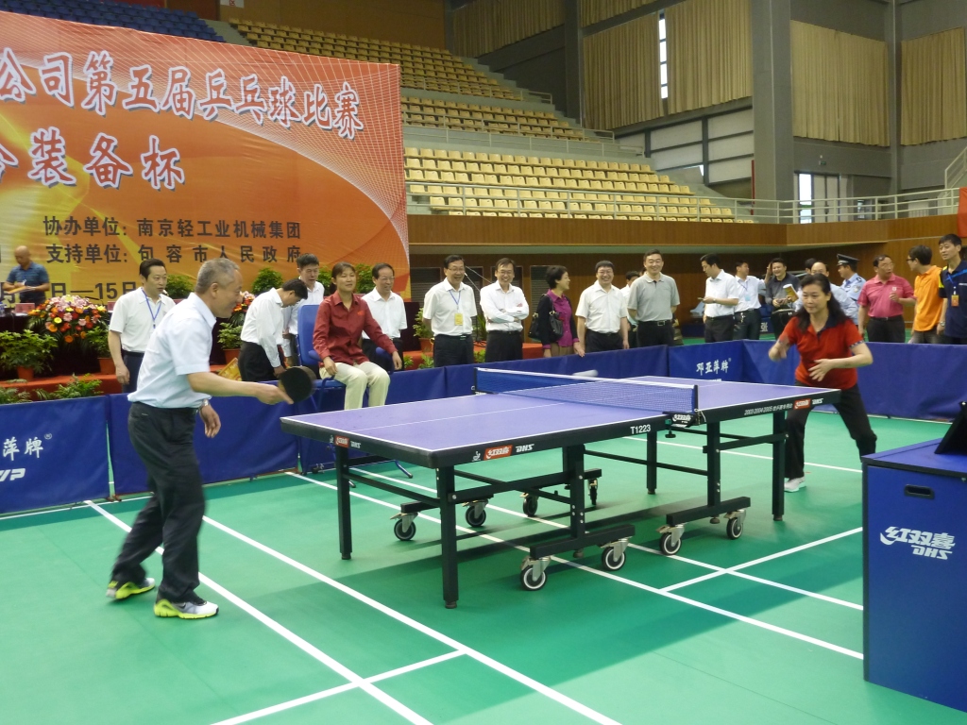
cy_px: 362
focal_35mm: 32
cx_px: 484
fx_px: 894
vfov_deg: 44.2
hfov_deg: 56.8
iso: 200
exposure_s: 1/30
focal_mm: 5.3
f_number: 3.5
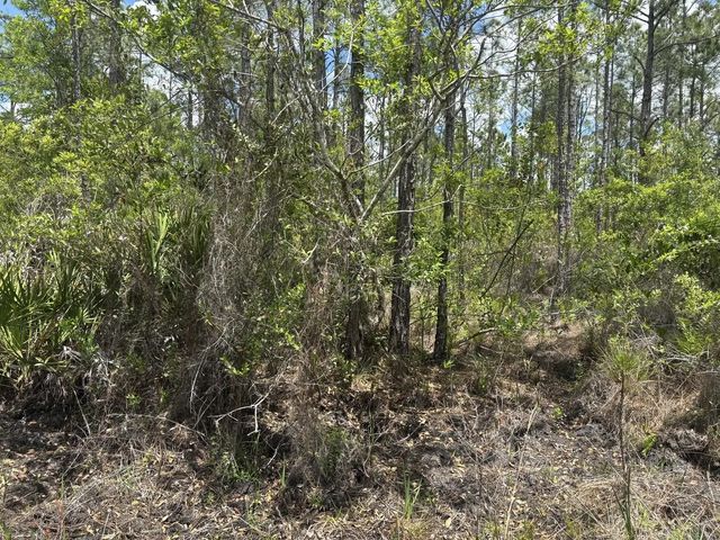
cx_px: 360
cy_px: 270
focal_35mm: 26
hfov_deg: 67.3
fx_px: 541
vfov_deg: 53.1
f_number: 1.6
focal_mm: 5.96
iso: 50
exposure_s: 1/1248
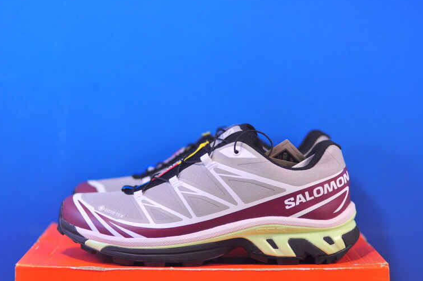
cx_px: 201
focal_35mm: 80
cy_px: 146
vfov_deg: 17.0
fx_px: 939
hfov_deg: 25.4
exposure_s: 1/320
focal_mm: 50
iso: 250
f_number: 2.2
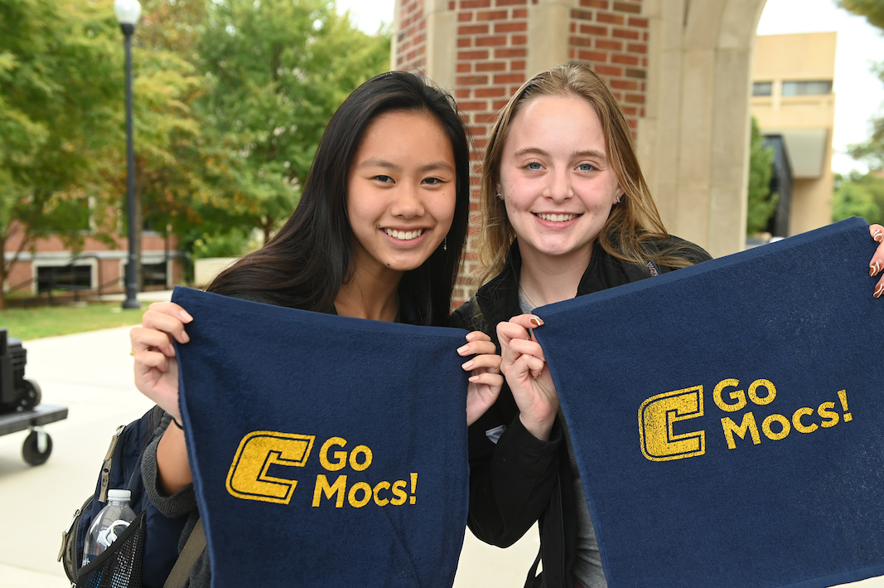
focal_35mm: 36
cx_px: 442
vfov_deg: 36.8
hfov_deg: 53.2
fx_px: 883
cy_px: 327
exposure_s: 1/400
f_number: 4.5
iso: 400
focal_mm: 32
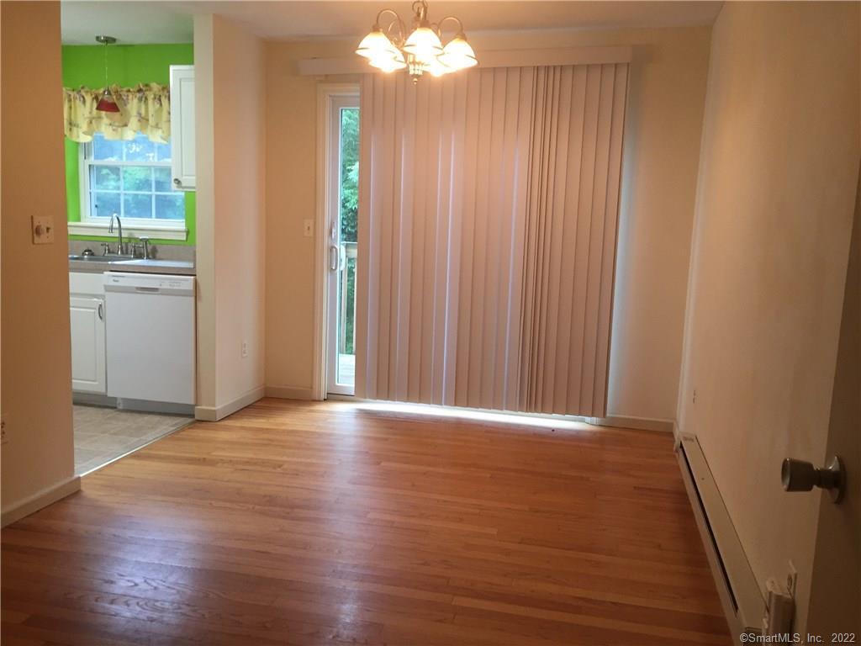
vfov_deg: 48.2
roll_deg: -2.6
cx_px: 430
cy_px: 323
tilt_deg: -6.7
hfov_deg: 61.7
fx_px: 721
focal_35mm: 29
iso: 100
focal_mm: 4.15
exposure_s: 1/30
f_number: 2.2
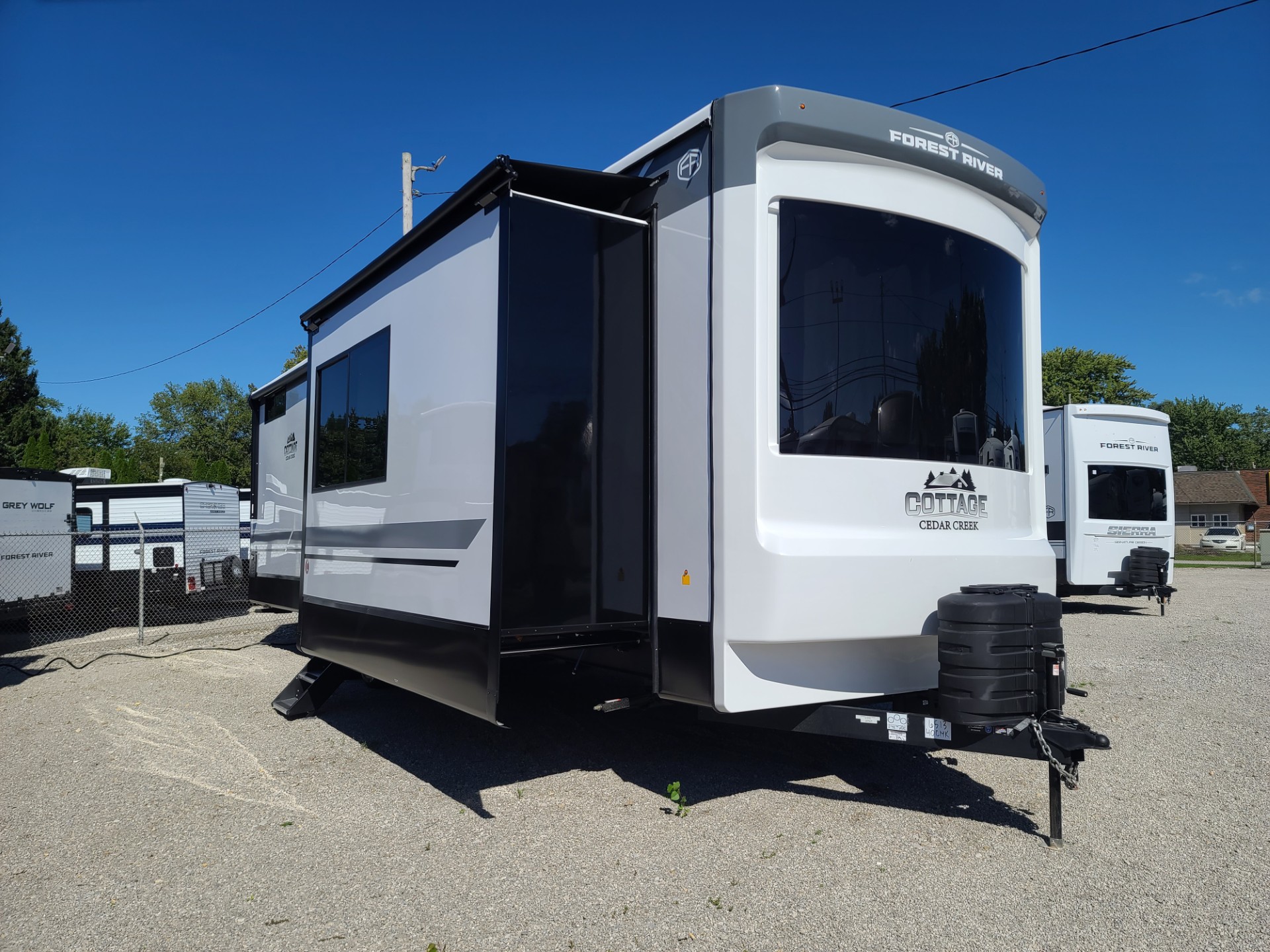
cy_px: 476
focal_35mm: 25
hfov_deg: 69.4
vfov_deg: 54.9
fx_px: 917
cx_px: 635
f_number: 1.8
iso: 16
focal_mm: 7
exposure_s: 1/1849
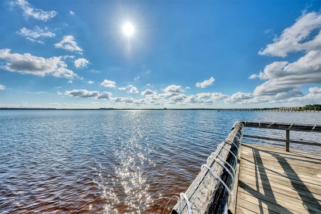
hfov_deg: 112.6
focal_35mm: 12
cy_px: 107
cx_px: 160
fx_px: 107
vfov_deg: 90.0
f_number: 7.1
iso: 125
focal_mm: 12
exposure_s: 1/1250
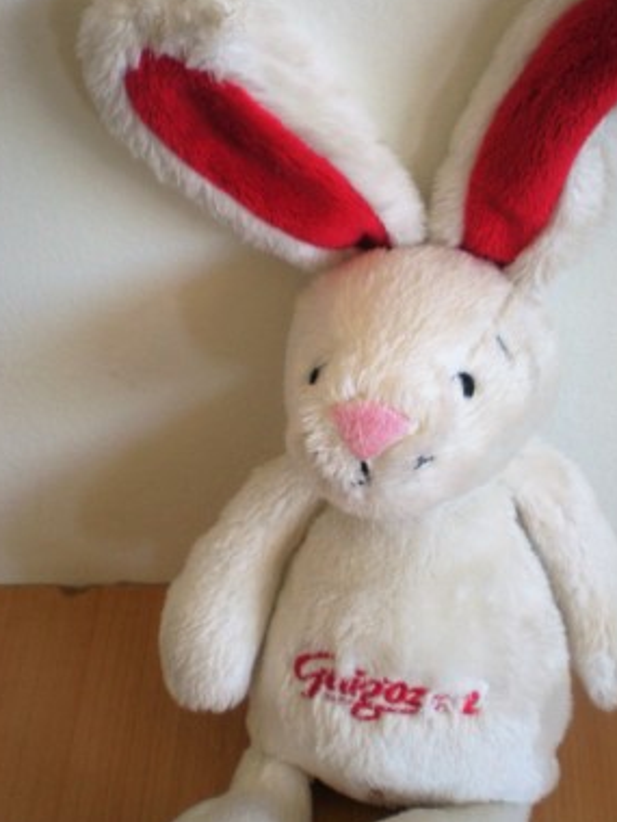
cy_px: 443
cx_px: 392
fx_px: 1236
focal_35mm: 52
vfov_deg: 36.8
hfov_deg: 27.9
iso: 155
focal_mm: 6.3
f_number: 3.1
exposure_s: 1/58.3
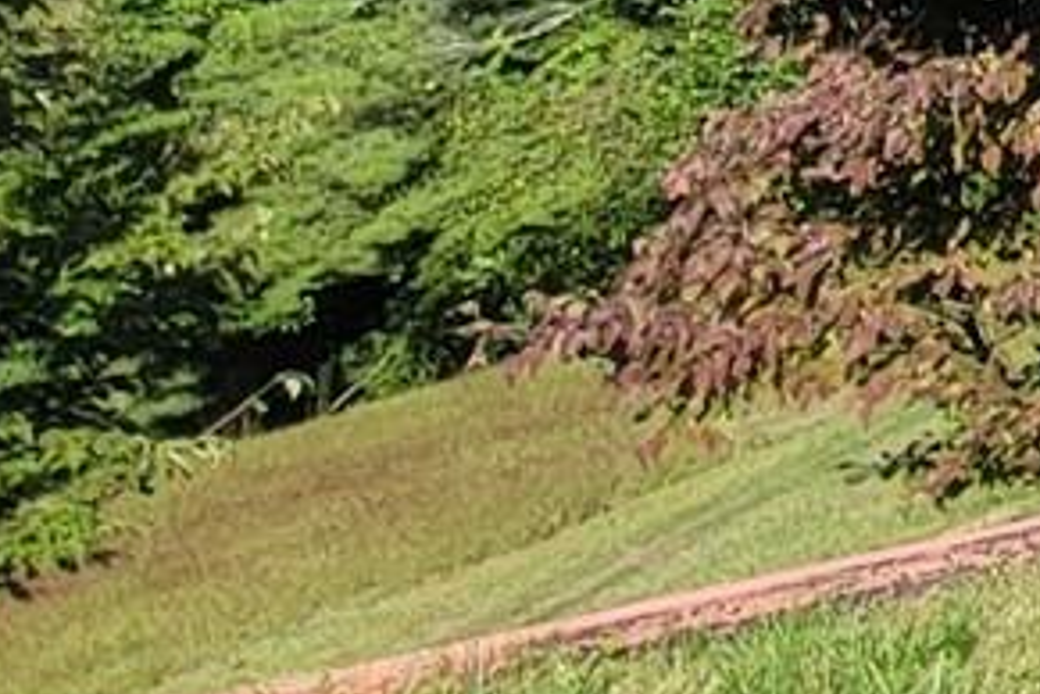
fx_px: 2744
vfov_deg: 12.6
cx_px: 2870
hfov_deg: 12.6
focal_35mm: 95
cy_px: -705
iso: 50
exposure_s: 1/1212
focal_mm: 2.2
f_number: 2.2
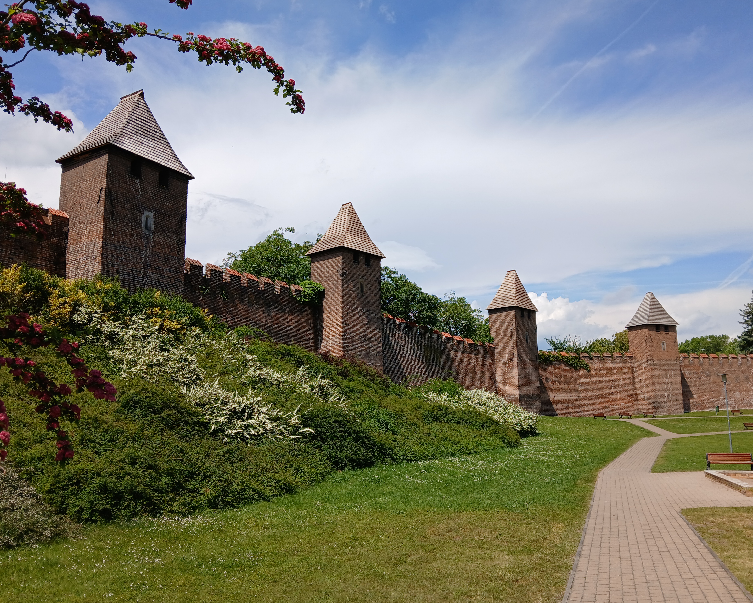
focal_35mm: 28
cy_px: 303
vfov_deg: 51.5
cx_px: 393
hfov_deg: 62.2
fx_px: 624
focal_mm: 3.98
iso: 20
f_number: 1.8
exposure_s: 1/984
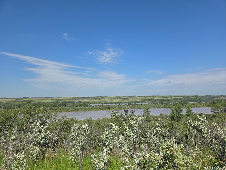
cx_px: 113
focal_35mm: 23
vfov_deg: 58.9
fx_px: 150
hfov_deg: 73.9
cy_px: 85
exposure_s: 1/1668
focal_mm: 5.4
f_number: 1.8
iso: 25
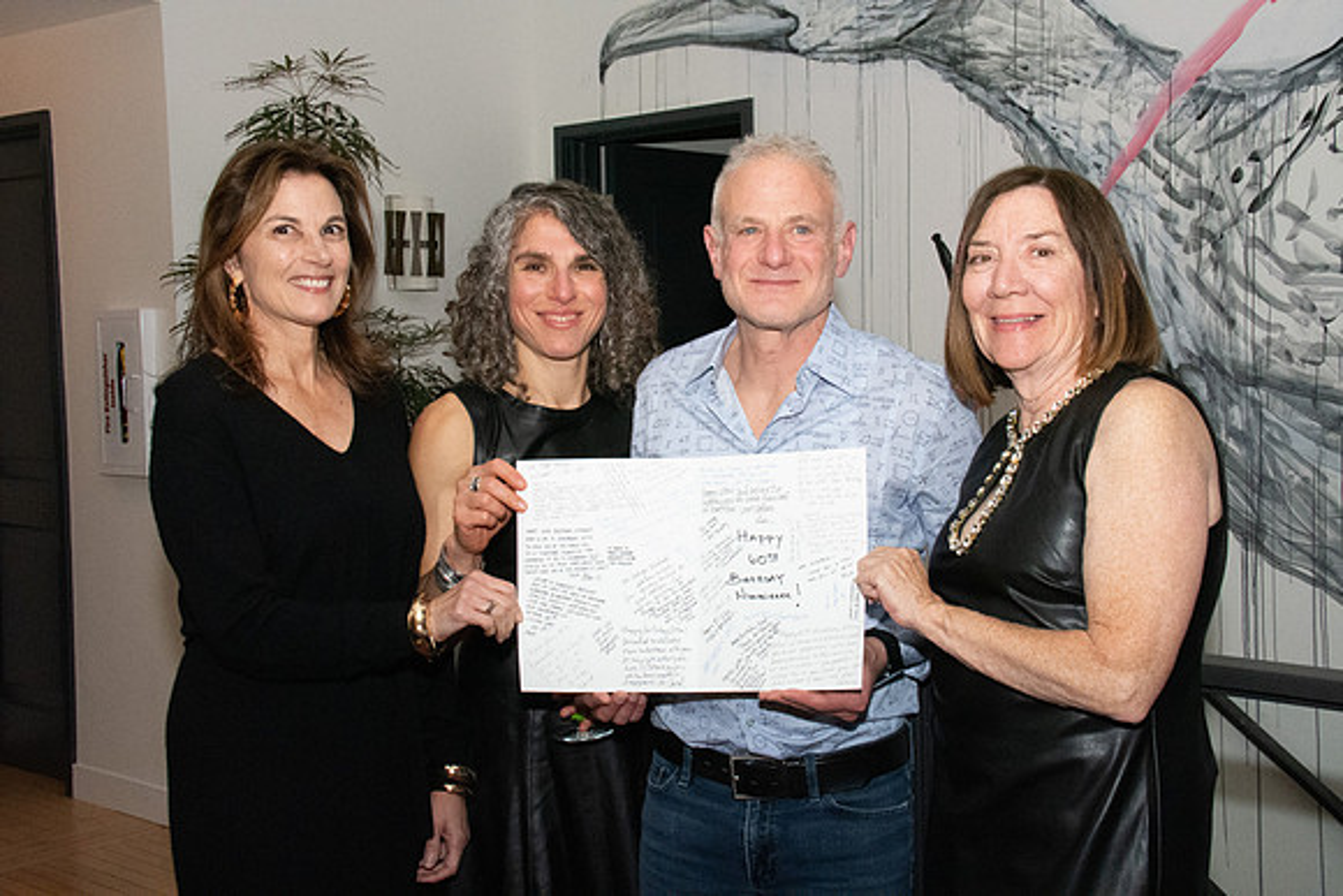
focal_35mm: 48
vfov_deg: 28.1
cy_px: 448
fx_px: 1791
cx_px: 672
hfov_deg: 41.1
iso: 5000
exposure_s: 1/200
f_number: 14
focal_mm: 32
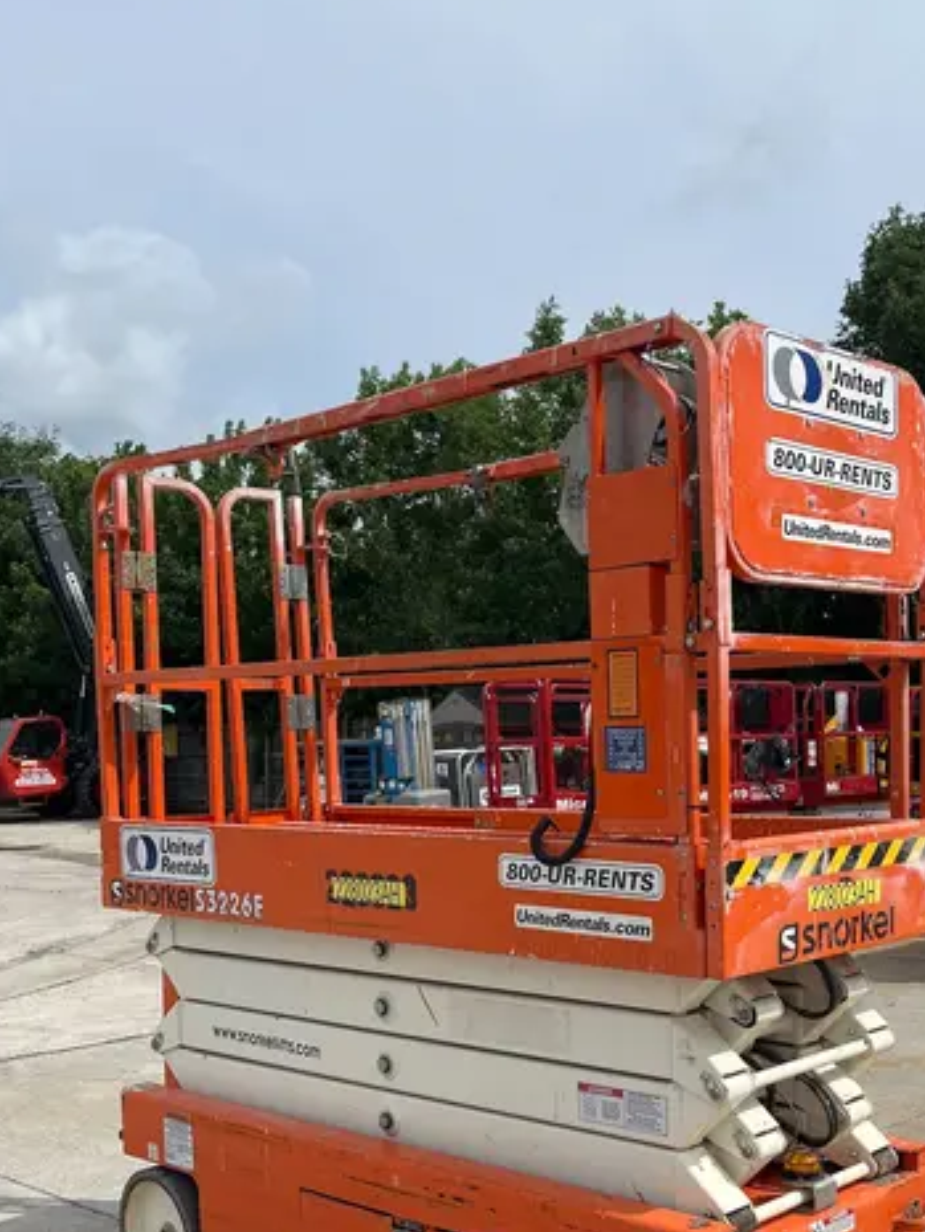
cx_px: 694
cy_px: 844
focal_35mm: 41
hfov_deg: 34.4
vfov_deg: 44.9
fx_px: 1460
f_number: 1.6
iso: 50
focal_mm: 5.1
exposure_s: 1/6173
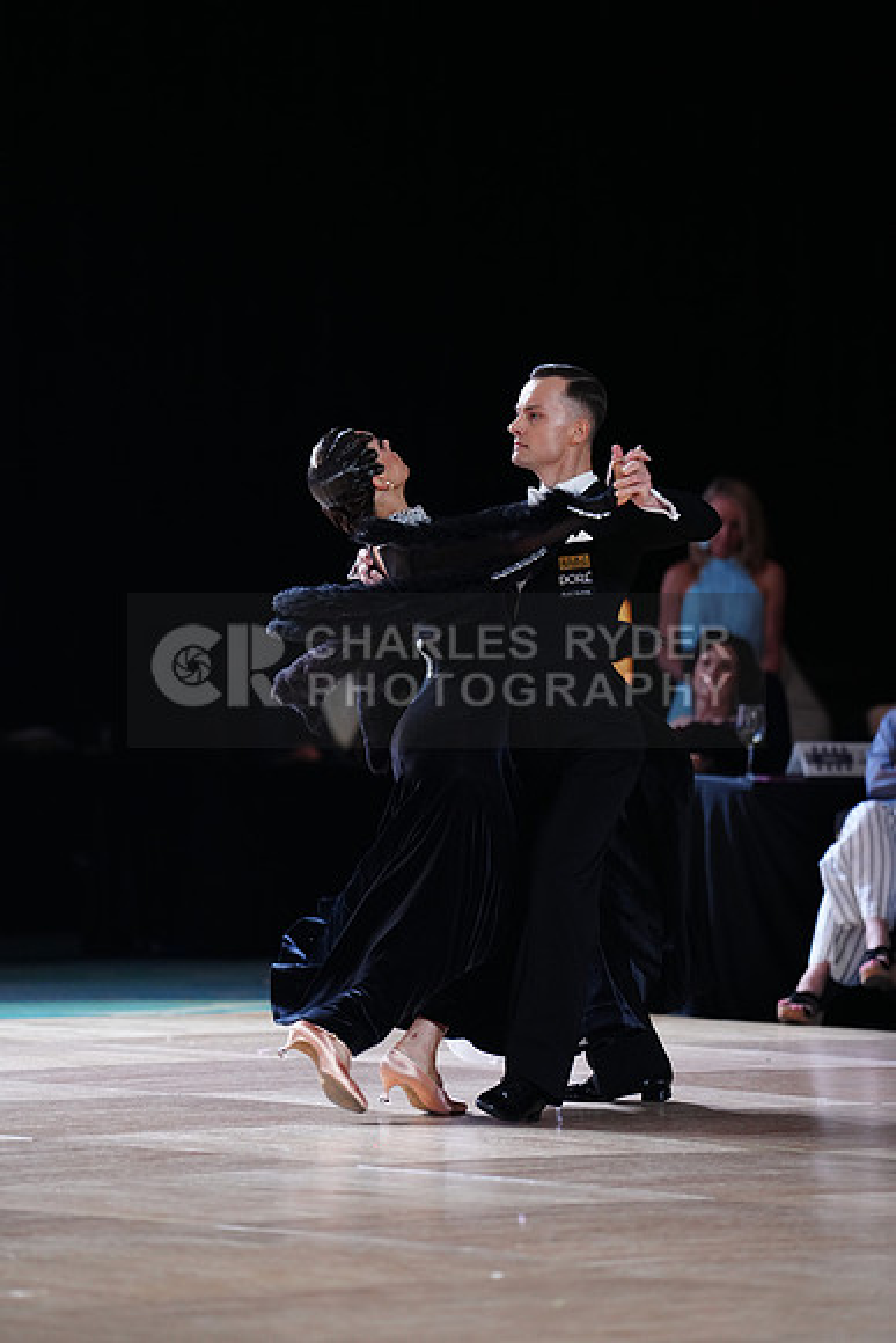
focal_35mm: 200
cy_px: 672
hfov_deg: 6.9
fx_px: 7462
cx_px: 448
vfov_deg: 10.3
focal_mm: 200
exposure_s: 1/500
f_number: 2.8
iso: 1250
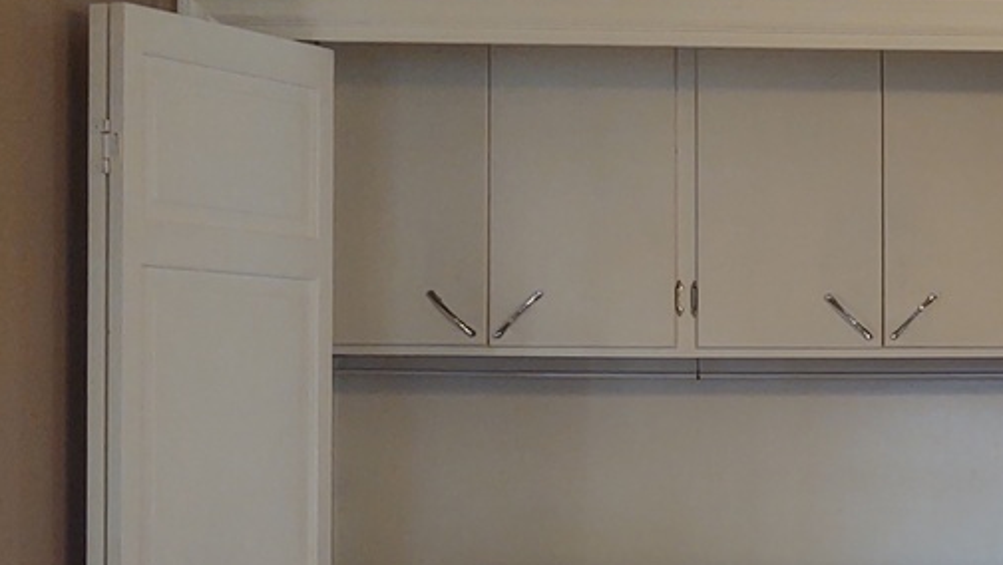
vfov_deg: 14.4
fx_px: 2235
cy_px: 408
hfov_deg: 23.2
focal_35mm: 84
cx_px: 1208
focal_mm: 4.75
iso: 108
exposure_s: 1/60
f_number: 1.7
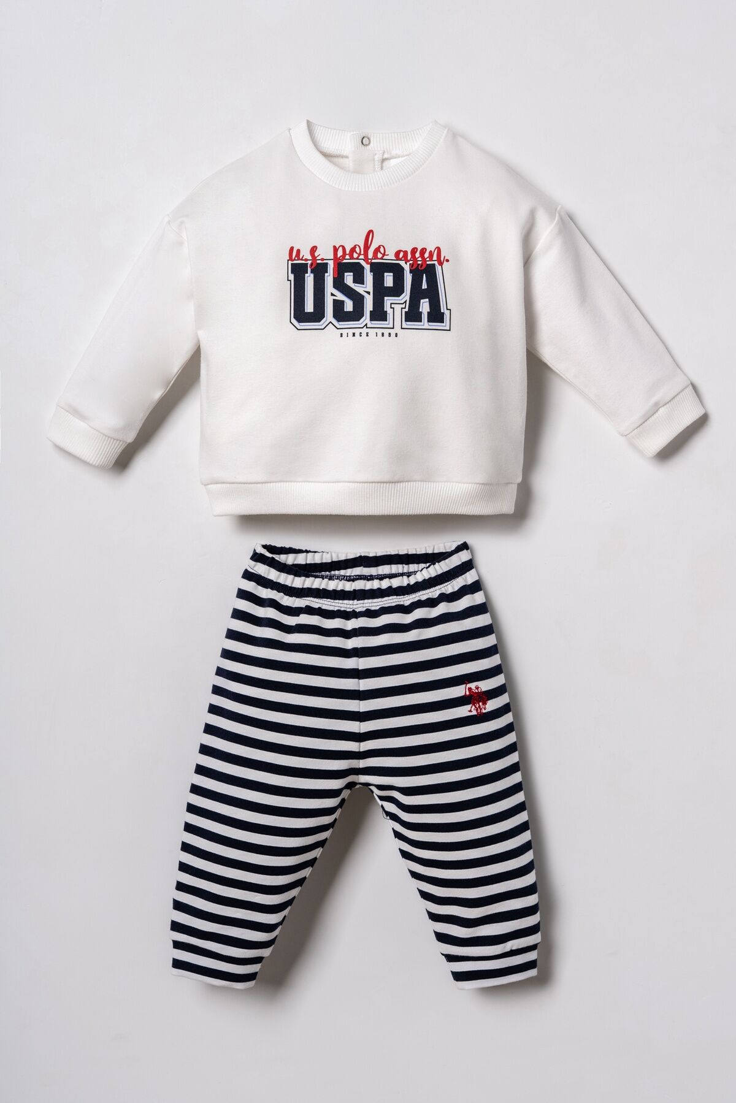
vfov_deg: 39.6
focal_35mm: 50
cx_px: 368
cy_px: 552
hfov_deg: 27.0
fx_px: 1533
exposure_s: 1/125
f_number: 9
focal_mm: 50
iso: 250
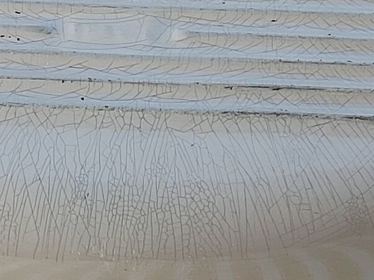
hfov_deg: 24.6
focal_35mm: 79
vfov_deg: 17.5
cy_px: -80
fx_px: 854
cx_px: 115
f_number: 2.2
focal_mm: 1.6
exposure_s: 1/295
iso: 50
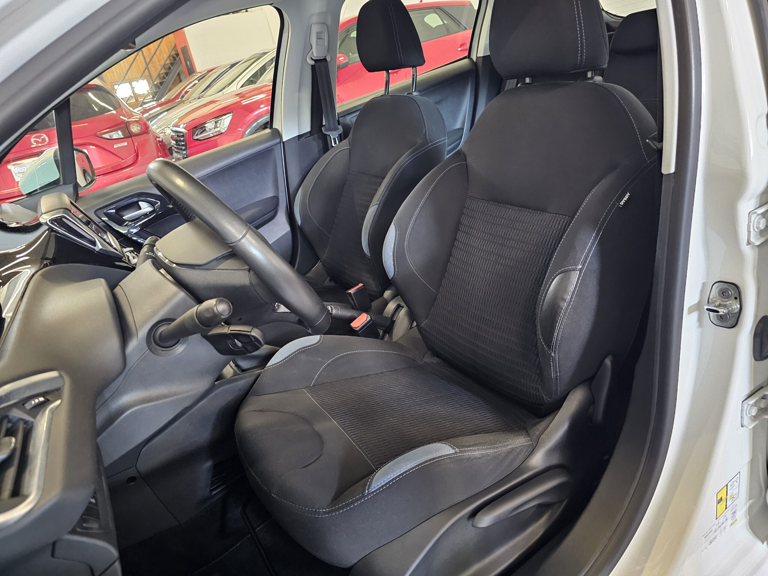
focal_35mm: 23
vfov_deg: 58.9
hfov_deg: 73.9
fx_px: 510
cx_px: 384
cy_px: 288
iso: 1250
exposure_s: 1/24
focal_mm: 6.3
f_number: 1.7
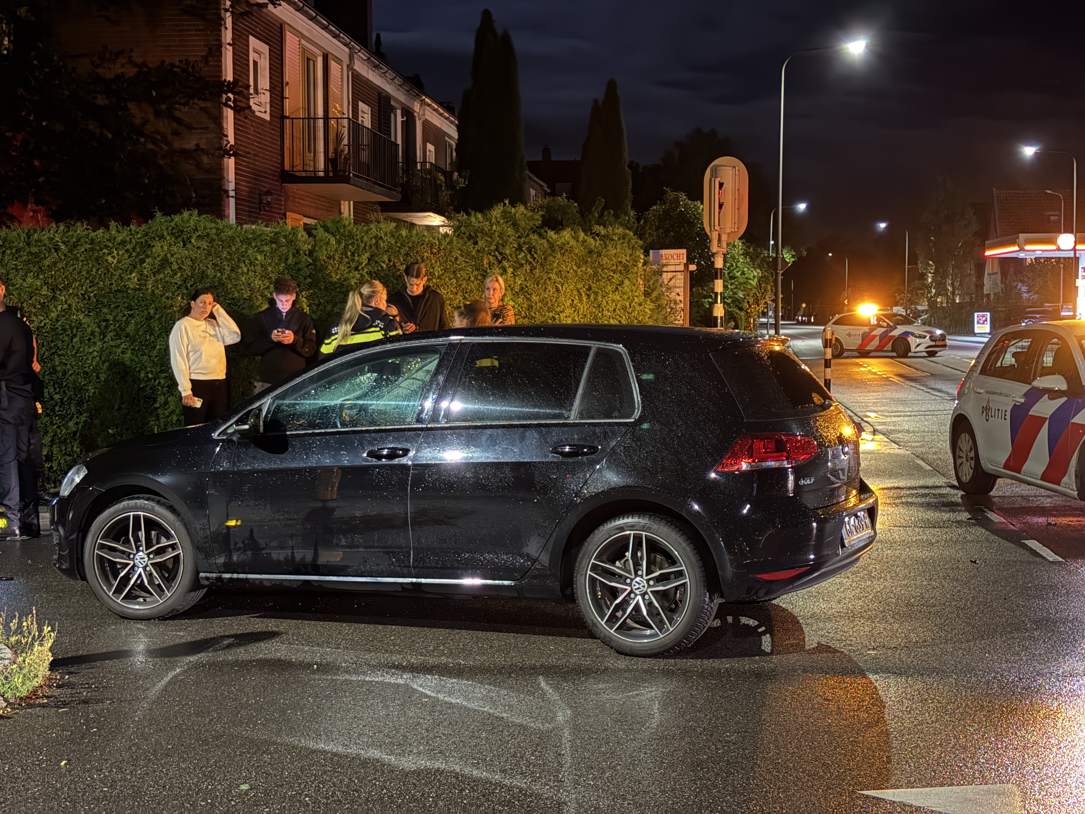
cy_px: 407
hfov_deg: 36.8
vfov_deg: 28.0
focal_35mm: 52
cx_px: 542
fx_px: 1630
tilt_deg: -3.4
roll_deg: -0.3
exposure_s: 1/9
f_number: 1.6
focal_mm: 5.96
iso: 800
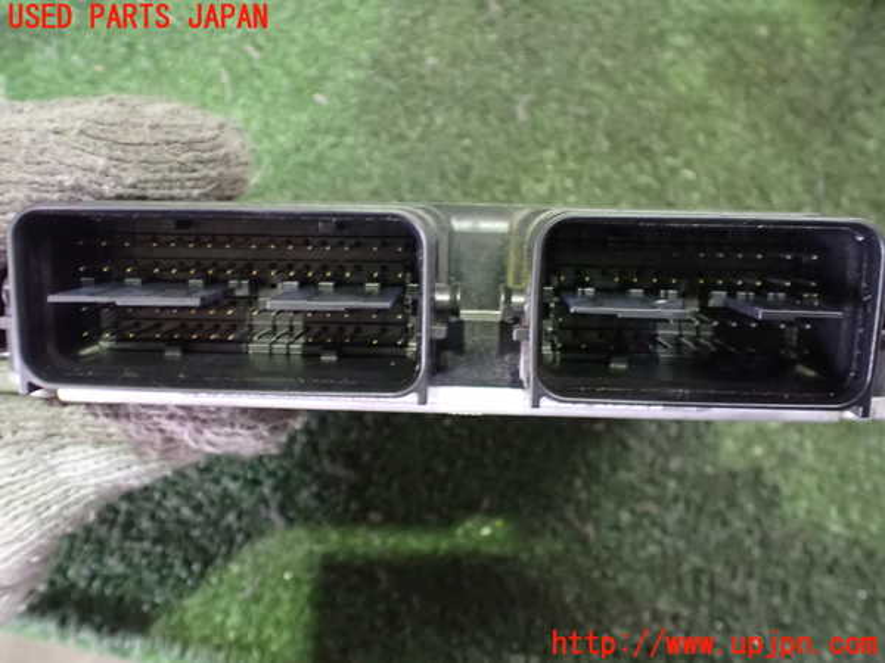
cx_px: 442
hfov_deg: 60.0
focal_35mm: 30
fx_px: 767
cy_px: 332
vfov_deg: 46.8
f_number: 2.3
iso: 1600
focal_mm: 5.4
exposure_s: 1/30
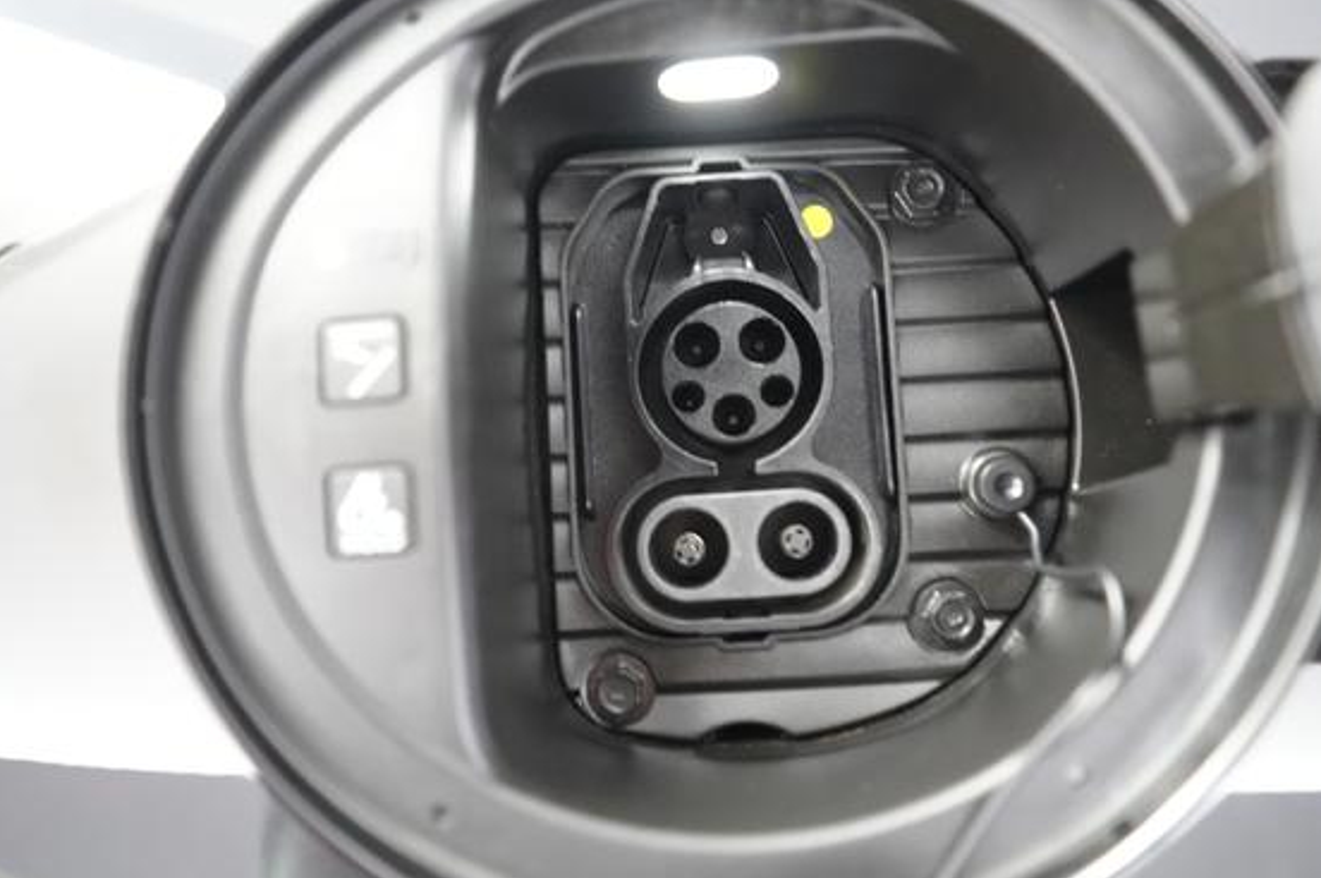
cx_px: 665
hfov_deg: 63.7
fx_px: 1063
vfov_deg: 44.9
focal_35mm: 29
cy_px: 411
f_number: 2.8
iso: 12800
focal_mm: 25
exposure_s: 1/40
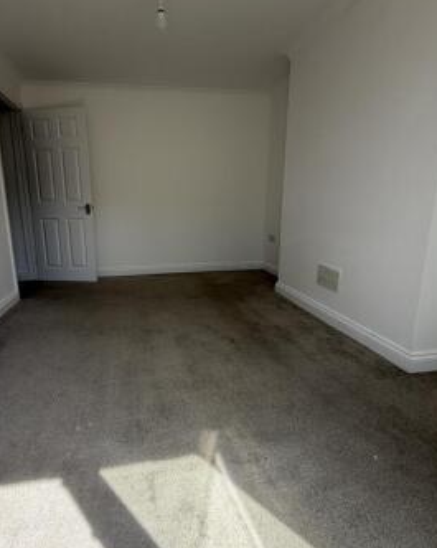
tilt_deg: -11.0
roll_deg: +0.5
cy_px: 263
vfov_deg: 86.4
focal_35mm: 18
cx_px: 175
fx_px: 291
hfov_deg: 72.9
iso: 64
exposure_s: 1/451
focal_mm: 2.22
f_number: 2.2
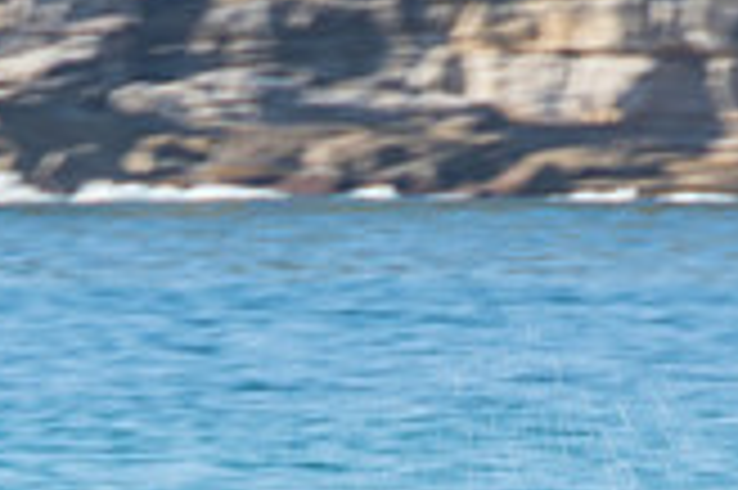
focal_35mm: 2126
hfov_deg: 1.0
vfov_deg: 0.6
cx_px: 158
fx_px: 43539
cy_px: 798
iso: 100
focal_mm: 400
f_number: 18
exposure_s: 1/30
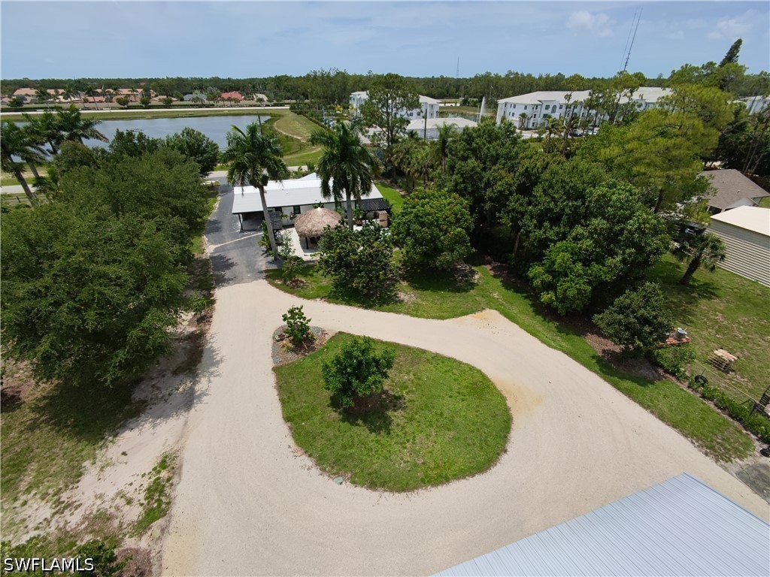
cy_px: 288
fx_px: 356
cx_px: 385
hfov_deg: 94.5
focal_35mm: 16
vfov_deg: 78.1
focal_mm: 16
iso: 102
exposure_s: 1/3188
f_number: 2.55
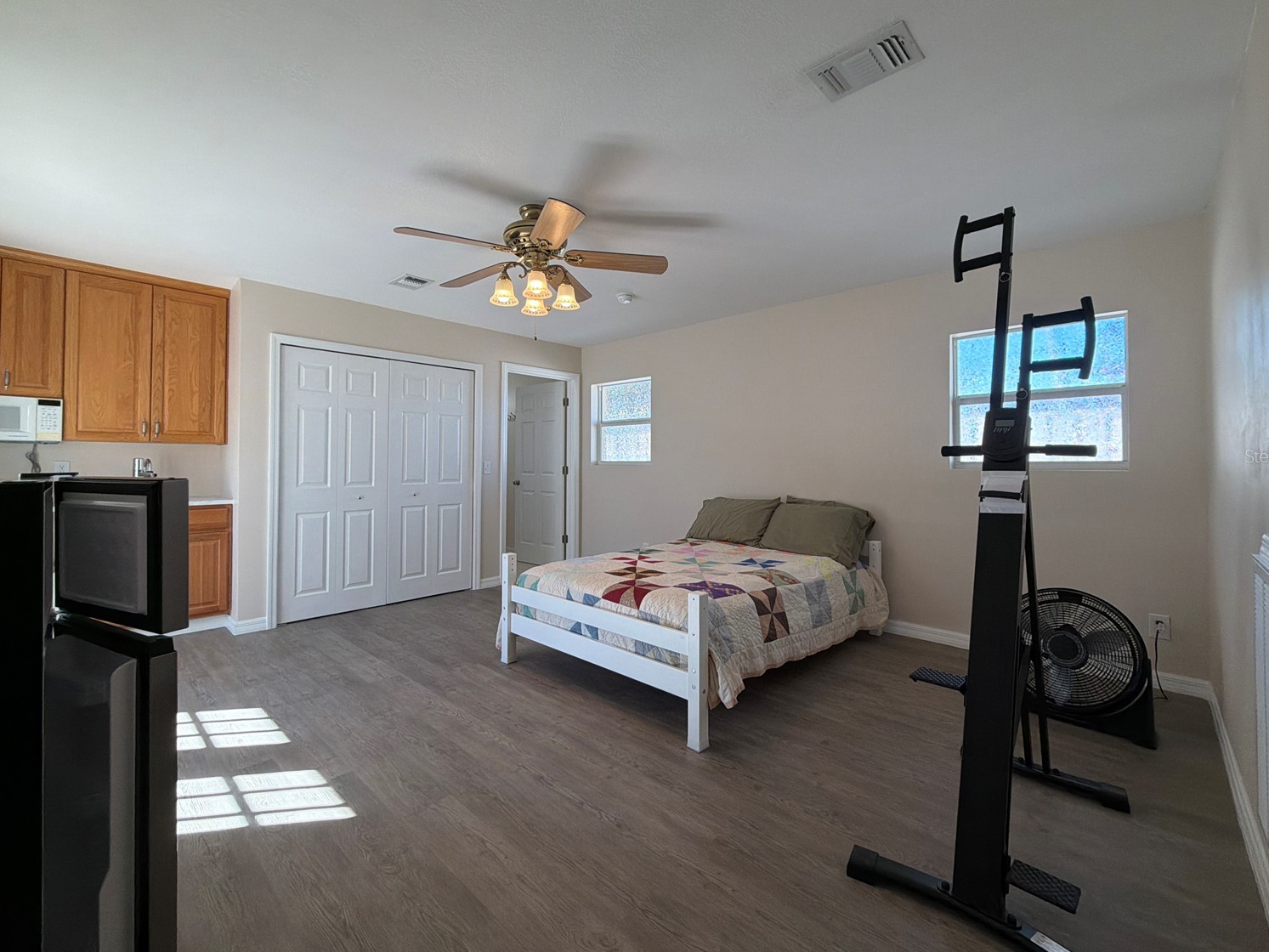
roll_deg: -0.1
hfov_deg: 98.2
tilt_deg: +0.5
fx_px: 550
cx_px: 645
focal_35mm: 15
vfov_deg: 81.7
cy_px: 456
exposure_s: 1/120
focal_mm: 2.22
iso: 64
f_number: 2.2
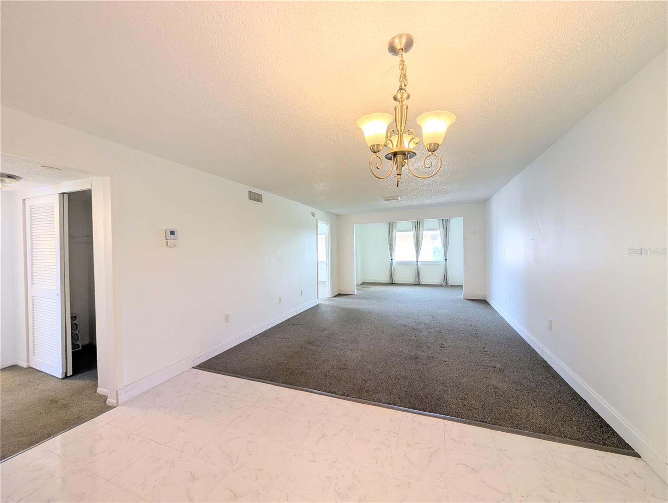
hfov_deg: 110.5
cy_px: 252
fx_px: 232
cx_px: 334
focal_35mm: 12
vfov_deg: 94.6
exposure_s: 1/155
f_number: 1.7
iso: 54
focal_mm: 2.02
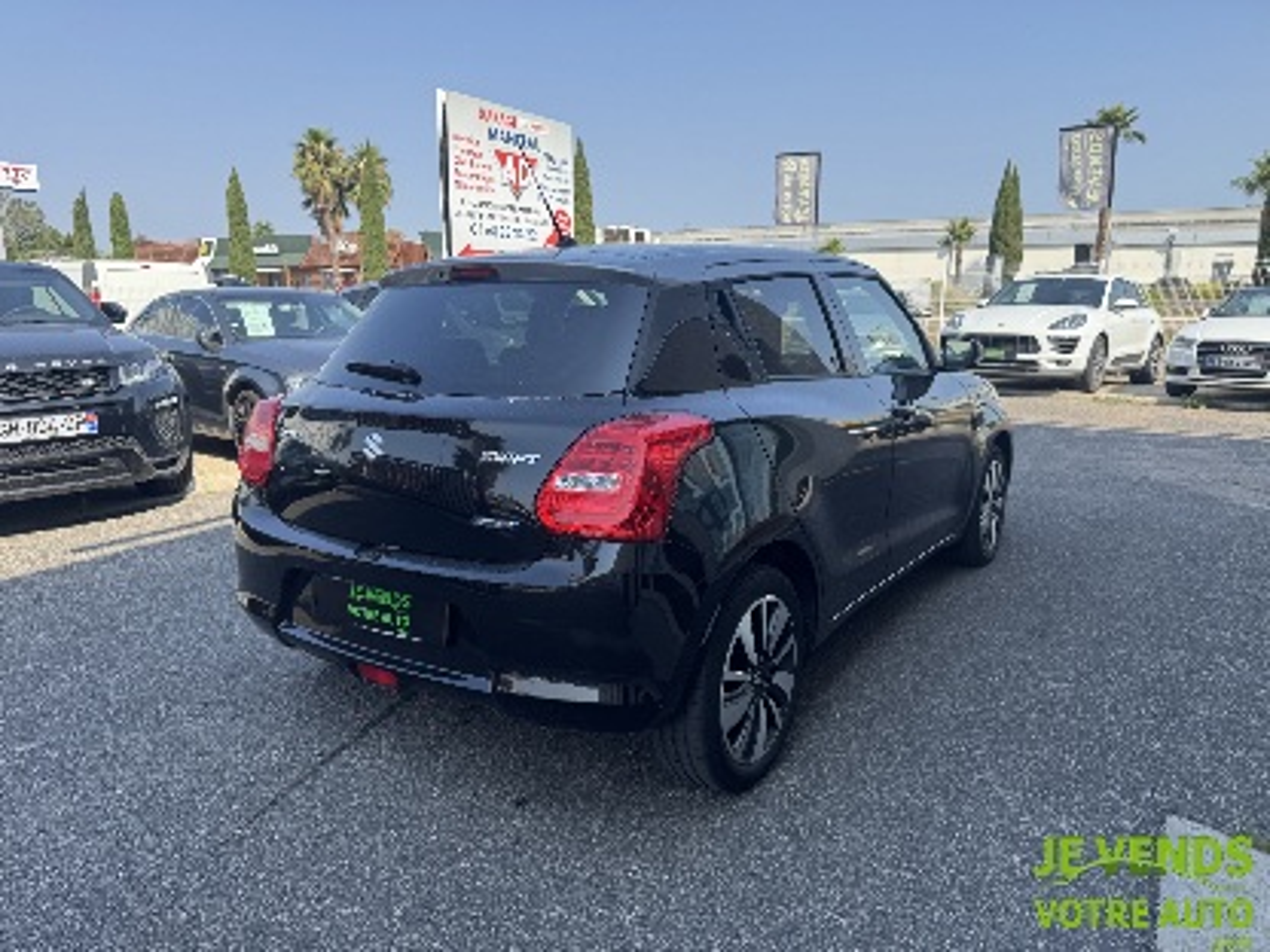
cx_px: 635
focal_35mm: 24
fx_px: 881
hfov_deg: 71.6
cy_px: 476
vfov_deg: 56.8
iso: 80
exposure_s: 1/2506
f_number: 1.78
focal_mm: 6.76
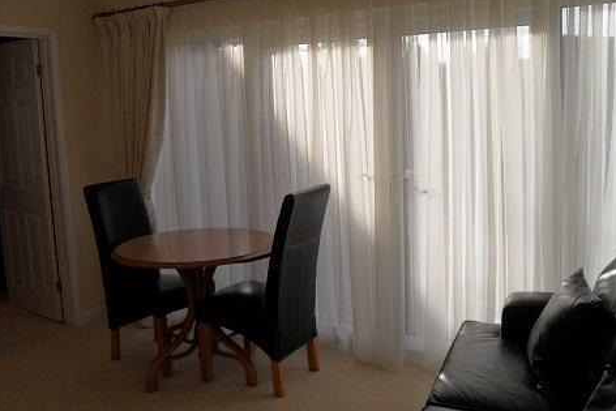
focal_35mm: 37
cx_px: 309
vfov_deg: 35.9
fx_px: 633
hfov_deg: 51.9
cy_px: 188
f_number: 8.9
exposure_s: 1/90
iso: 100
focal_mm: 6.2
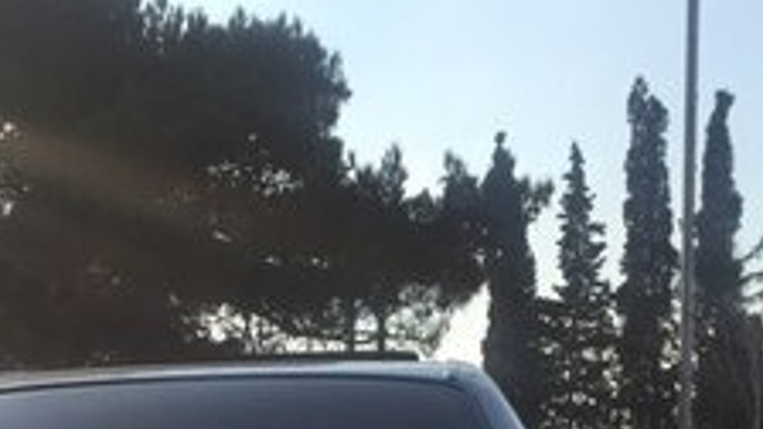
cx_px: 307
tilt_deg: -6.8
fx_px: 1882
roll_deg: -0.7
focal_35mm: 93
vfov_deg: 11.9
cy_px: 785
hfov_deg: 22.9
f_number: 2.2
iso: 32
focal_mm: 4.15
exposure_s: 1/1582
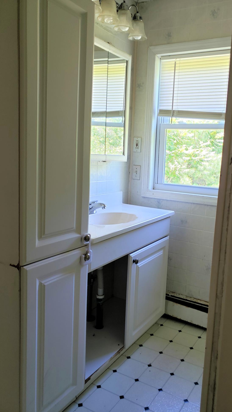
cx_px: 149
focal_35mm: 29
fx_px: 317
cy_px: 203
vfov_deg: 66.1
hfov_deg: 39.8
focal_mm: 4.3
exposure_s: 1/35
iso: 50
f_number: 1.5
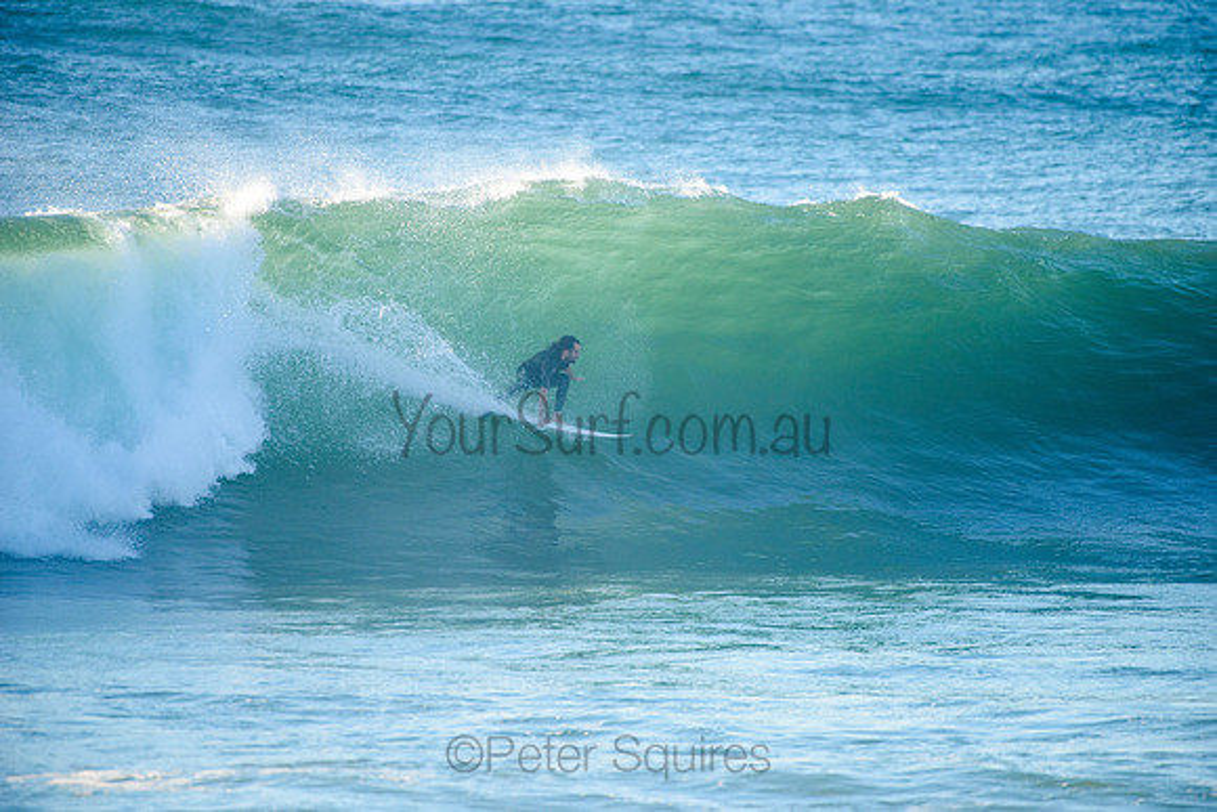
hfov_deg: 4.1
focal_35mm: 500
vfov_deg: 2.8
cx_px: 608
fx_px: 16909
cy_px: 406
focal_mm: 500
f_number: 5.6
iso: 450
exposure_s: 1/1600
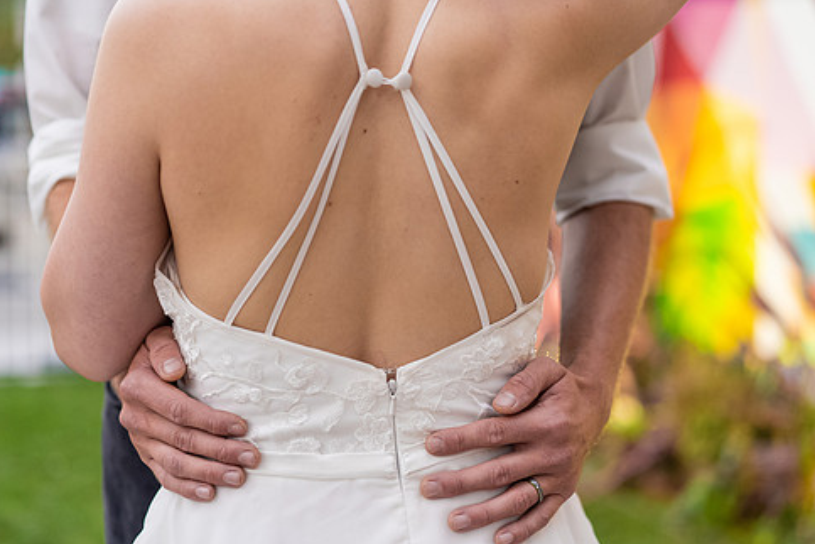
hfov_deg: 30.5
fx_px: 1494
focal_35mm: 66
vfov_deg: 20.6
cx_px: 386
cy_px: 295
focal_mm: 55
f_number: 2.2
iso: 500
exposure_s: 1/160
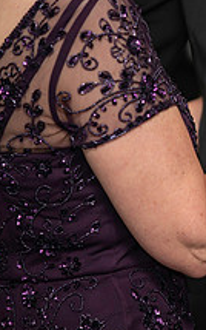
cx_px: 351
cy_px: 116
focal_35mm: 552
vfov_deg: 3.8
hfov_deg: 2.4
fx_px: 4952
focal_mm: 200
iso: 640
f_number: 2.8
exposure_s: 1/125
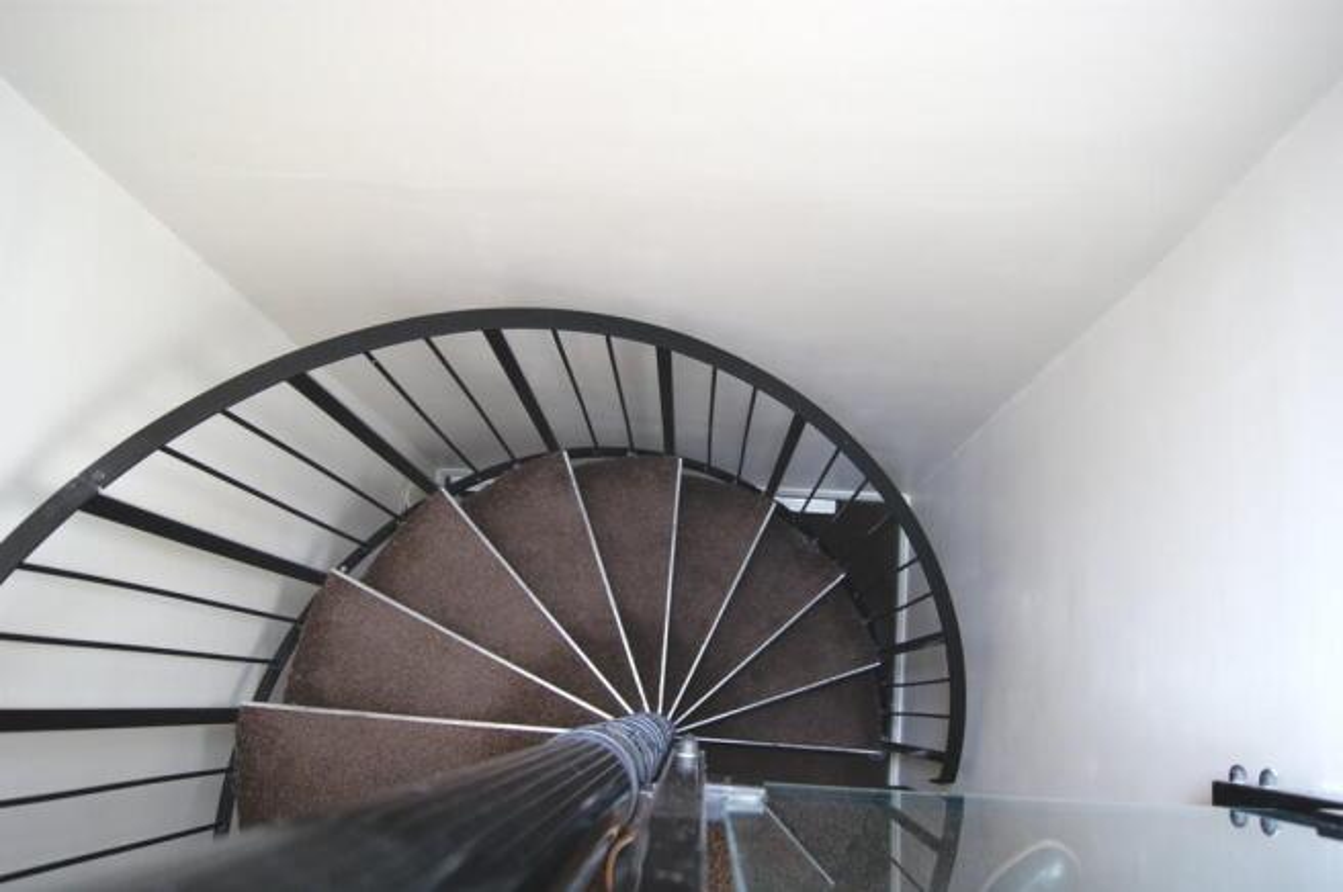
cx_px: 672
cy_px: 446
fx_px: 1453
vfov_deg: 34.1
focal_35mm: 39
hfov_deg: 49.6
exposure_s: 1/50
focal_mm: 26
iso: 400
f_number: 4.5
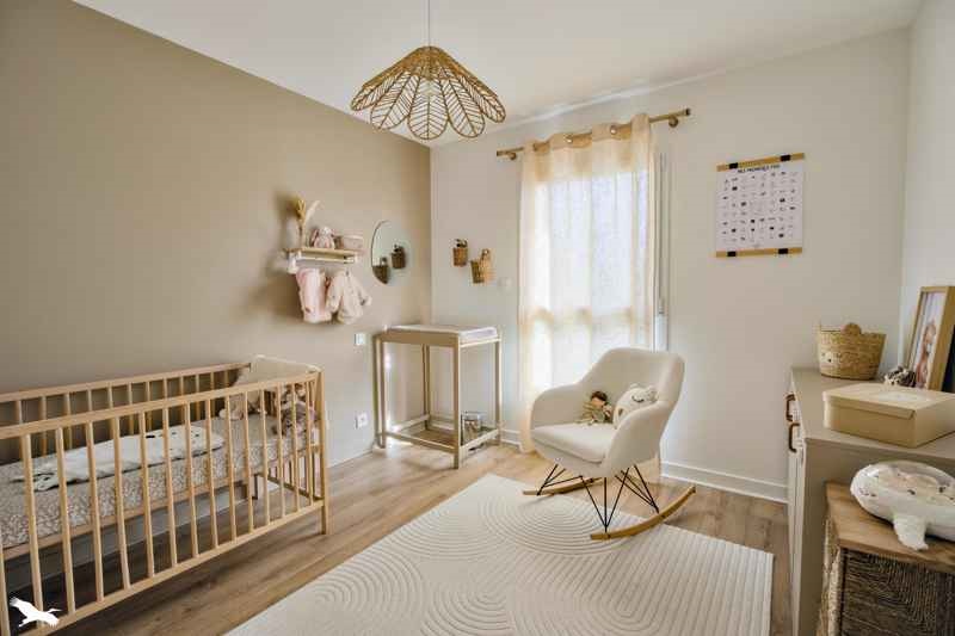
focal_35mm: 16
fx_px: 424
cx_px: 478
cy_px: 318
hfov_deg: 96.7
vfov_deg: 73.7
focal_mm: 16
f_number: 8
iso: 800
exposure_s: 1/320
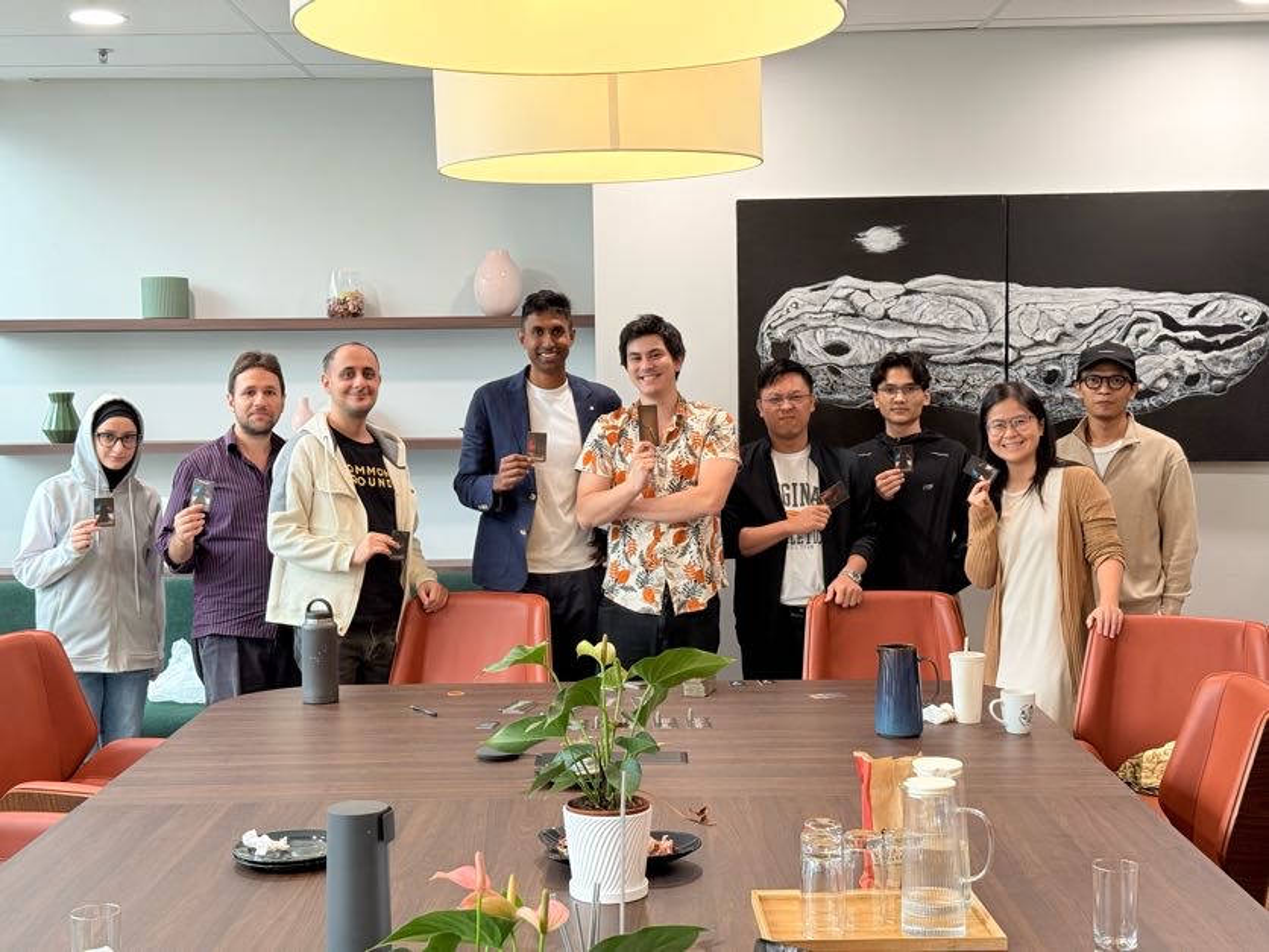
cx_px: 634
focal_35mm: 48
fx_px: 1760
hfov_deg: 39.7
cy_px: 476
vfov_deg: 30.3
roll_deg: +1.0
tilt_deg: -3.6
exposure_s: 1/100
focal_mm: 6.76
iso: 125
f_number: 1.78
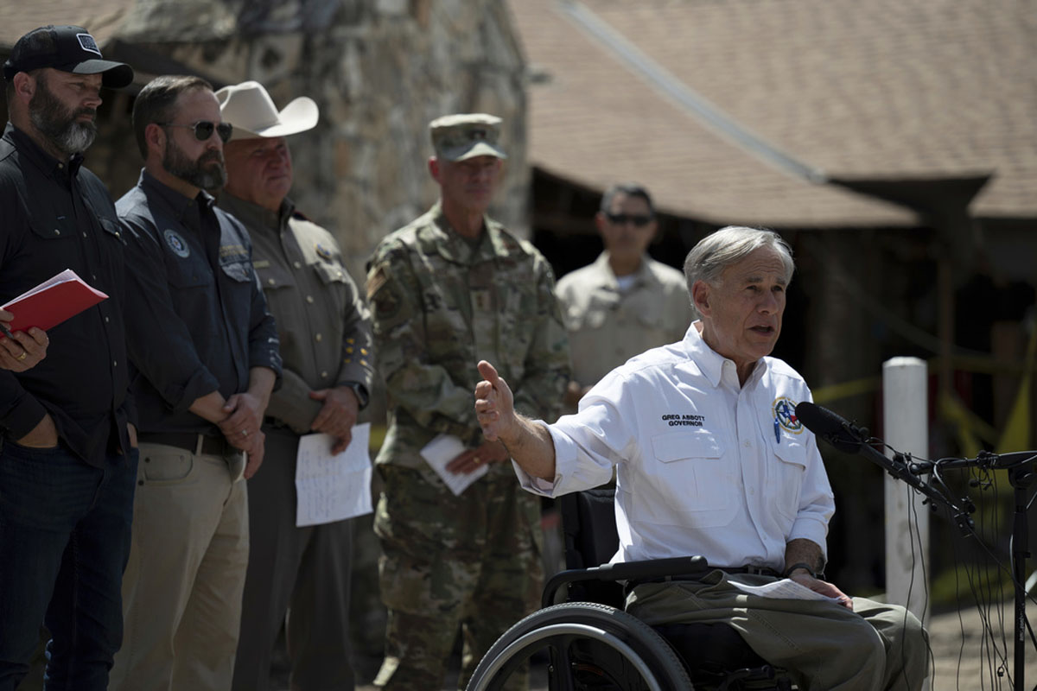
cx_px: 518
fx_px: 4176
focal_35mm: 145
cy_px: 346
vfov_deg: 9.5
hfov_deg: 14.2
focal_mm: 145
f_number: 3.2
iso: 100
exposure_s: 1/2000
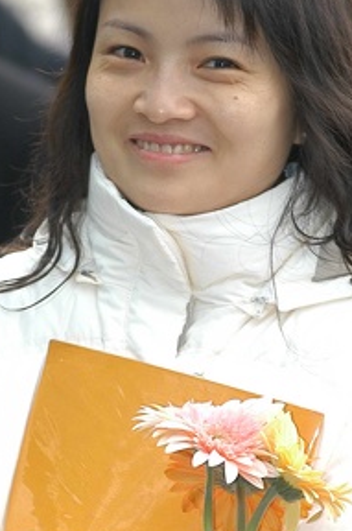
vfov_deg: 3.0
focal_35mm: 688
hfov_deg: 2.0
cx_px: 144
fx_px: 10131
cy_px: 424
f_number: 2.8
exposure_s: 1/125
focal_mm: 175
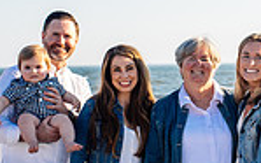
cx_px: 210
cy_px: 66
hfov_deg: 14.9
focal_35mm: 139
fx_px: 988
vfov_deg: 9.4
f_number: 4.5
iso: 160
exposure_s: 1/1000
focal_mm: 35
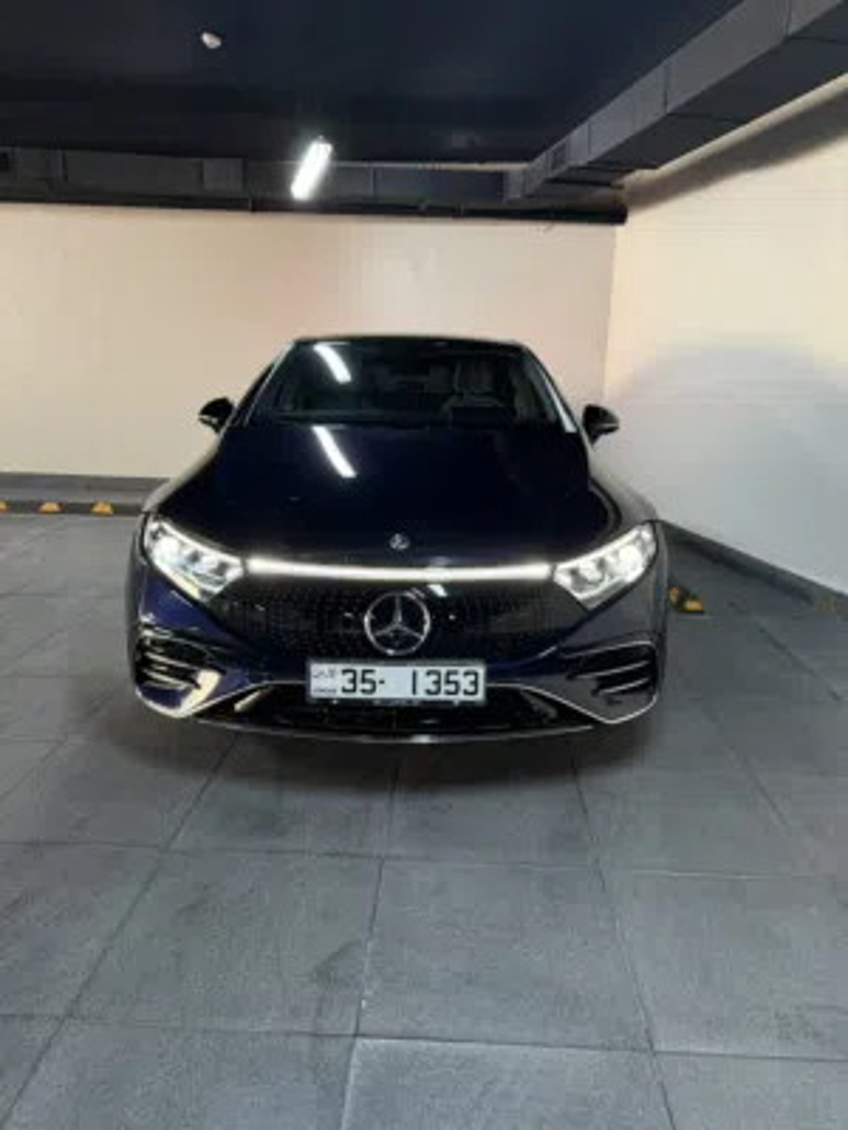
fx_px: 784
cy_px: 565
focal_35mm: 24
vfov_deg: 71.6
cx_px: 424
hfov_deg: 56.8
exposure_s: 1/51
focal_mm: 6.76
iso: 320
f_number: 1.78
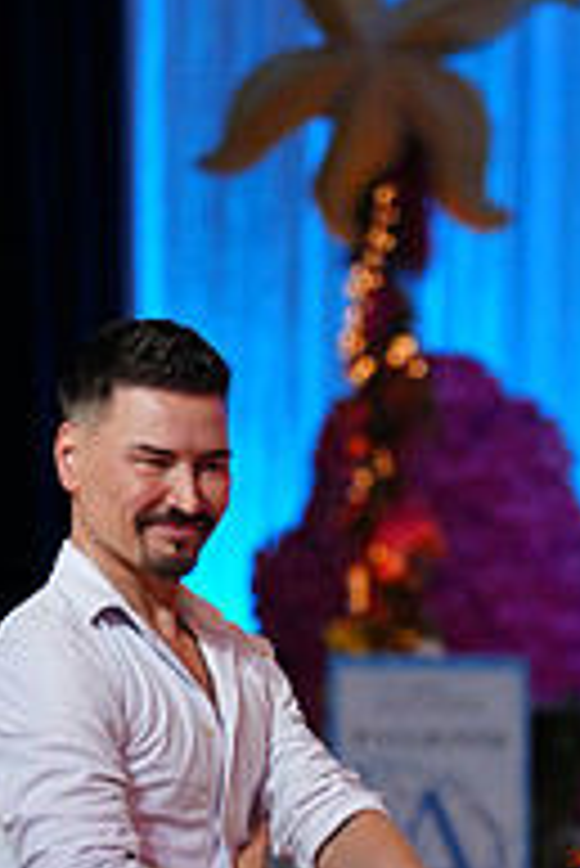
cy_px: 1178
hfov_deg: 5.0
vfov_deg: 7.4
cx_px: 501
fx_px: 6585
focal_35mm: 273
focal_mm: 91
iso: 800
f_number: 2.8
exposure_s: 1/400
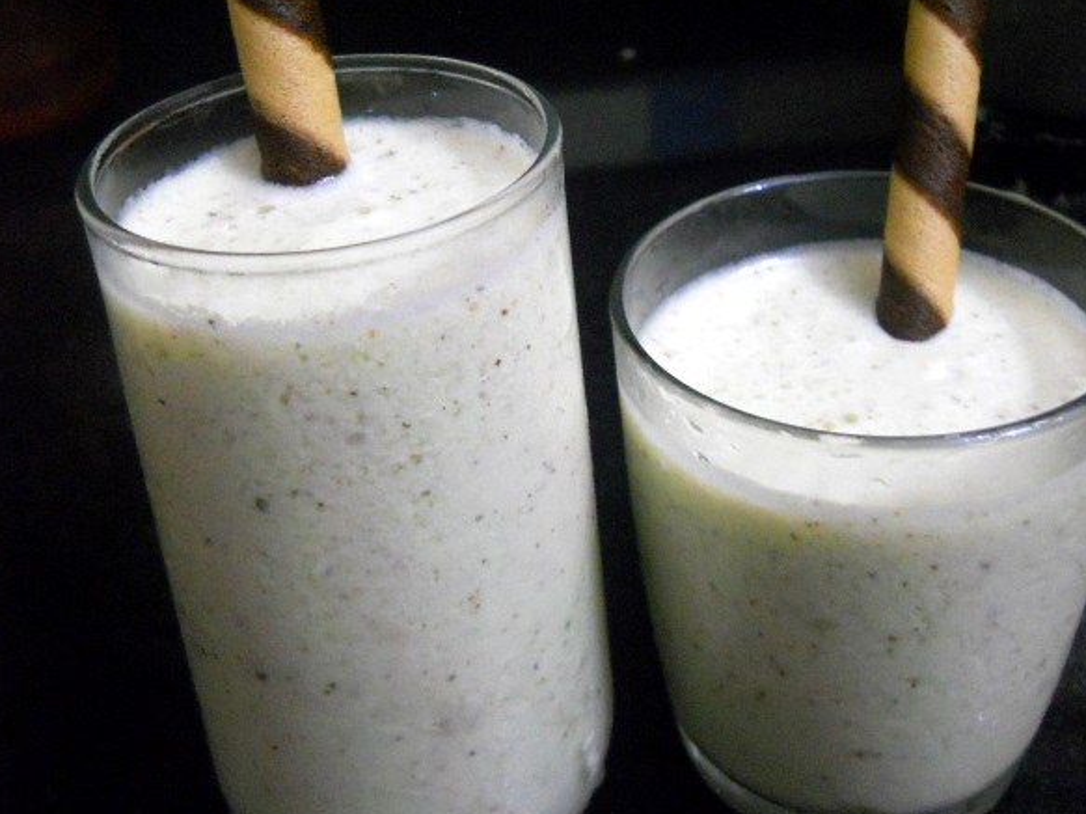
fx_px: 1411
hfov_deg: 42.1
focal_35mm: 45
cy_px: 427
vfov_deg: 32.2
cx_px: 581
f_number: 3.1
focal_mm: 6.72
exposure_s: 1/8
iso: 500
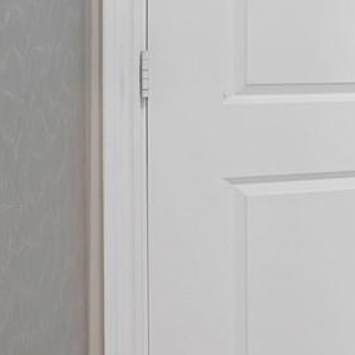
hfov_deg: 12.5
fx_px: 835
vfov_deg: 23.5
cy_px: 54
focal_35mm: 72
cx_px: 996
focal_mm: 12
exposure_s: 1/1.25
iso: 640
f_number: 9
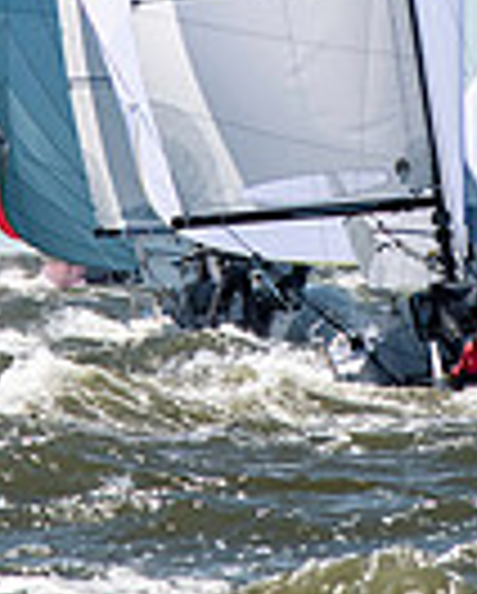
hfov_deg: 2.1
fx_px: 13029
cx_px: 292
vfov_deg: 2.6
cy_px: -205
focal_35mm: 740
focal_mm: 120
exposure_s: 1/2500
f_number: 5
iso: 400
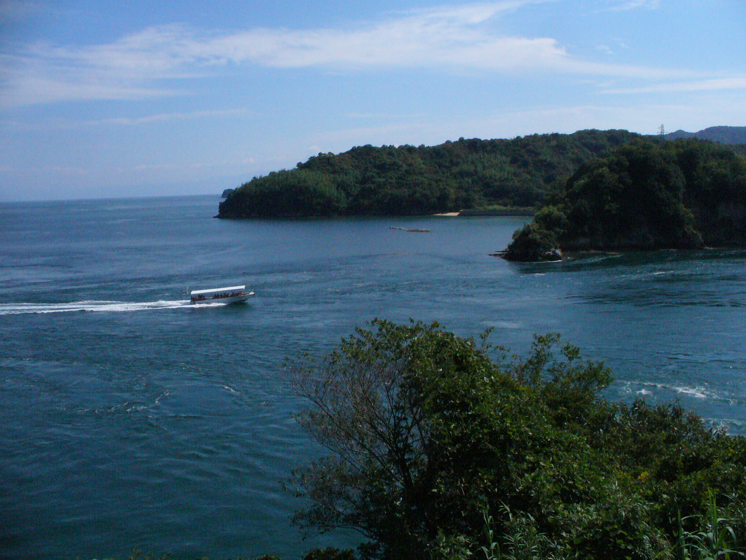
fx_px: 797
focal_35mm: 37
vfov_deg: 38.7
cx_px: 373
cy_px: 280
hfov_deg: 50.1
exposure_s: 1/2000
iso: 400
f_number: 5.6
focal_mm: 6.1
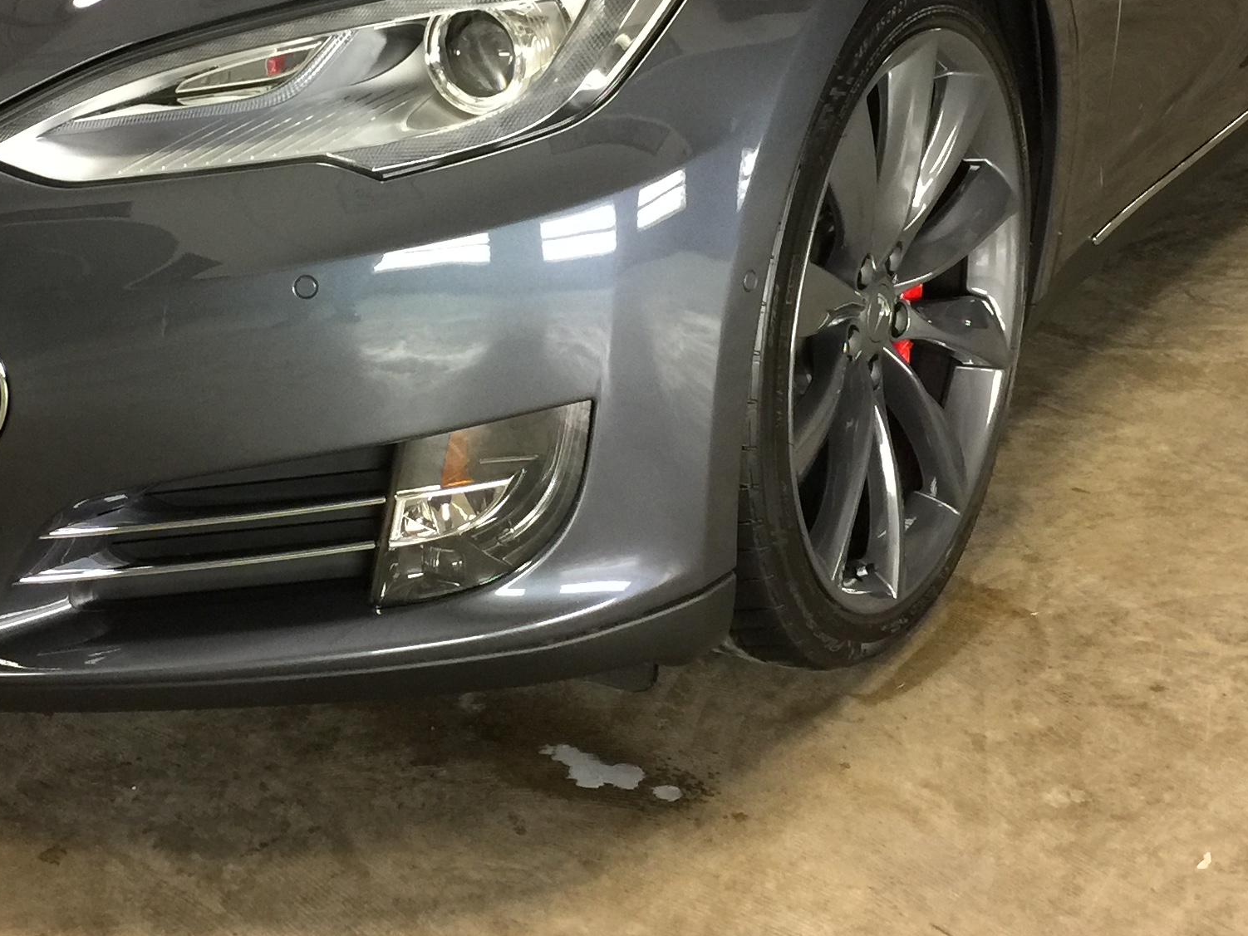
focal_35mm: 63
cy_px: 67
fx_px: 2272
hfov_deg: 30.6
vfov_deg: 22.6
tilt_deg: -14.1
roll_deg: +0.0
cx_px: 494
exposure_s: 1/15
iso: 100
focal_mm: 4.15
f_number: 2.2
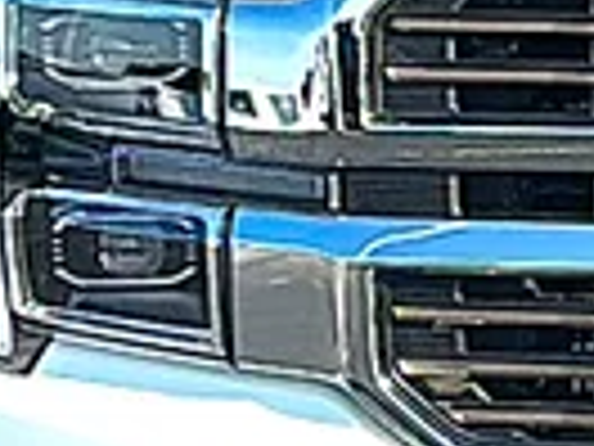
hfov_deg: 8.4
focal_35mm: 223
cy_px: 142
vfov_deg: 6.7
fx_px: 3827
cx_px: 1179
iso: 80
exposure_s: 1/5051
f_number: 1.78
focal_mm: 6.86
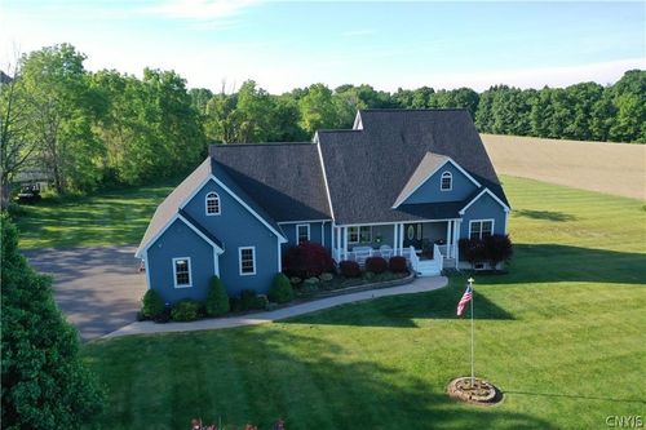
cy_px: 215
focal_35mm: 28
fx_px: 502
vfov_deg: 46.4
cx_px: 323
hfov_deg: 65.5
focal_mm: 10.26
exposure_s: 1/640
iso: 100
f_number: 2.8
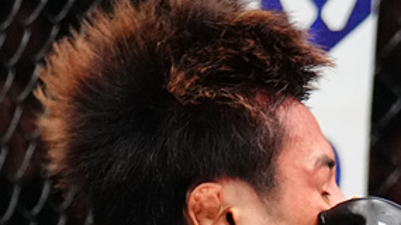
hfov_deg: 7.1
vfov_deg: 4.0
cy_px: 449
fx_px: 3167
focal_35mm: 298
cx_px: 705
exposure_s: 1/1600
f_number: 2.8
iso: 4000
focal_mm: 75
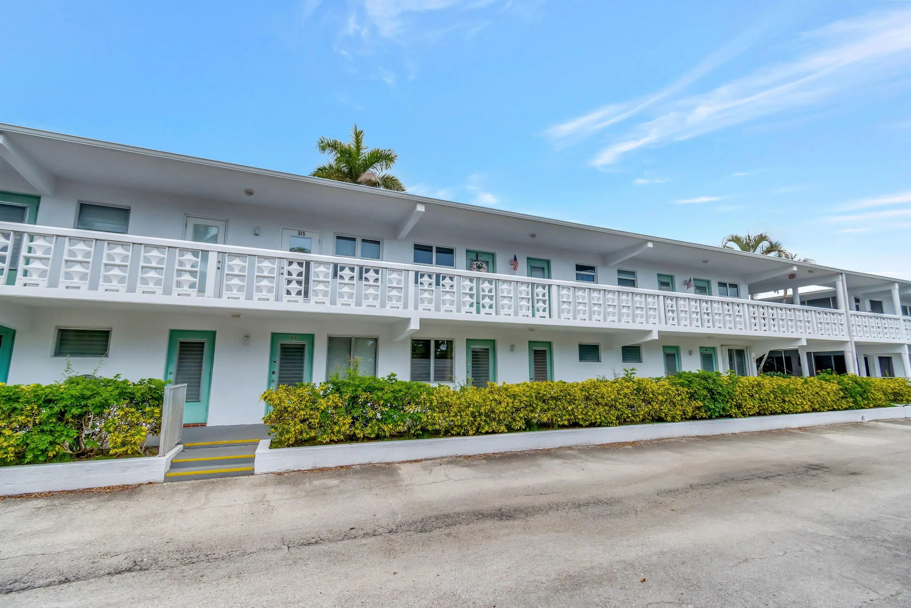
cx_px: 456
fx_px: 380
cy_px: 304
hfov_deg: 100.4
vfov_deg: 77.3
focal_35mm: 15
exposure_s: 1/640
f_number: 8
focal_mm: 10
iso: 1100
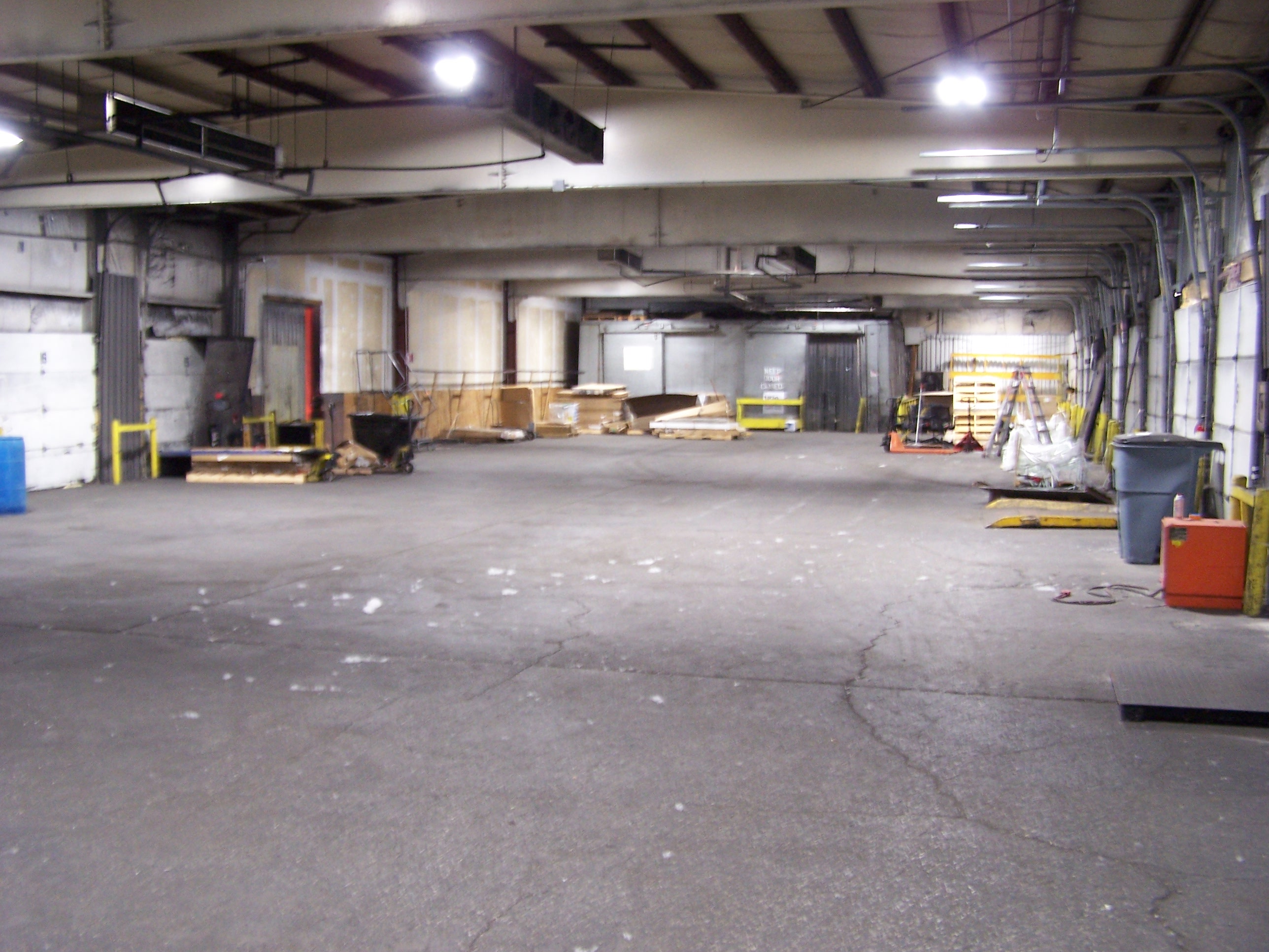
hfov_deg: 49.0
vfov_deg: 37.7
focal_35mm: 38
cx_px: 634
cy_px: 476
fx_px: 1393
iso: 140
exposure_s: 1/10
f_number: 2.8
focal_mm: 6.3
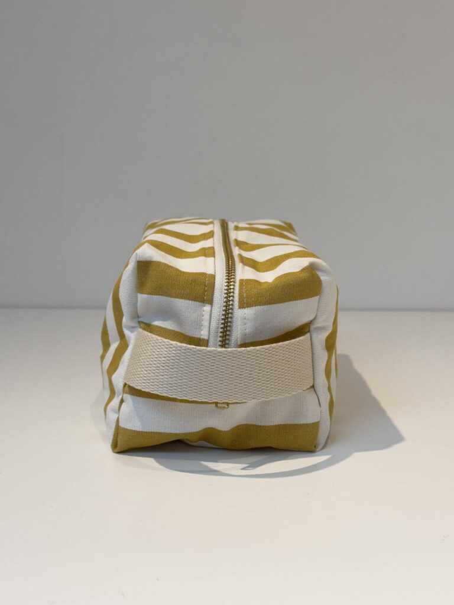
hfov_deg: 30.3
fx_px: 839
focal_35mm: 48
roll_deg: -0.1
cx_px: 227
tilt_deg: -8.7
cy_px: 302
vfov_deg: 39.7
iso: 50
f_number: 1.78
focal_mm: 6.76
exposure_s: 1/100
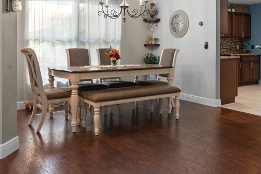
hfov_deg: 57.1
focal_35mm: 33
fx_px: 239
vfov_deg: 38.9
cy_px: 43
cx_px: 145
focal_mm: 10
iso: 800
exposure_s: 1/30
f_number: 4.5
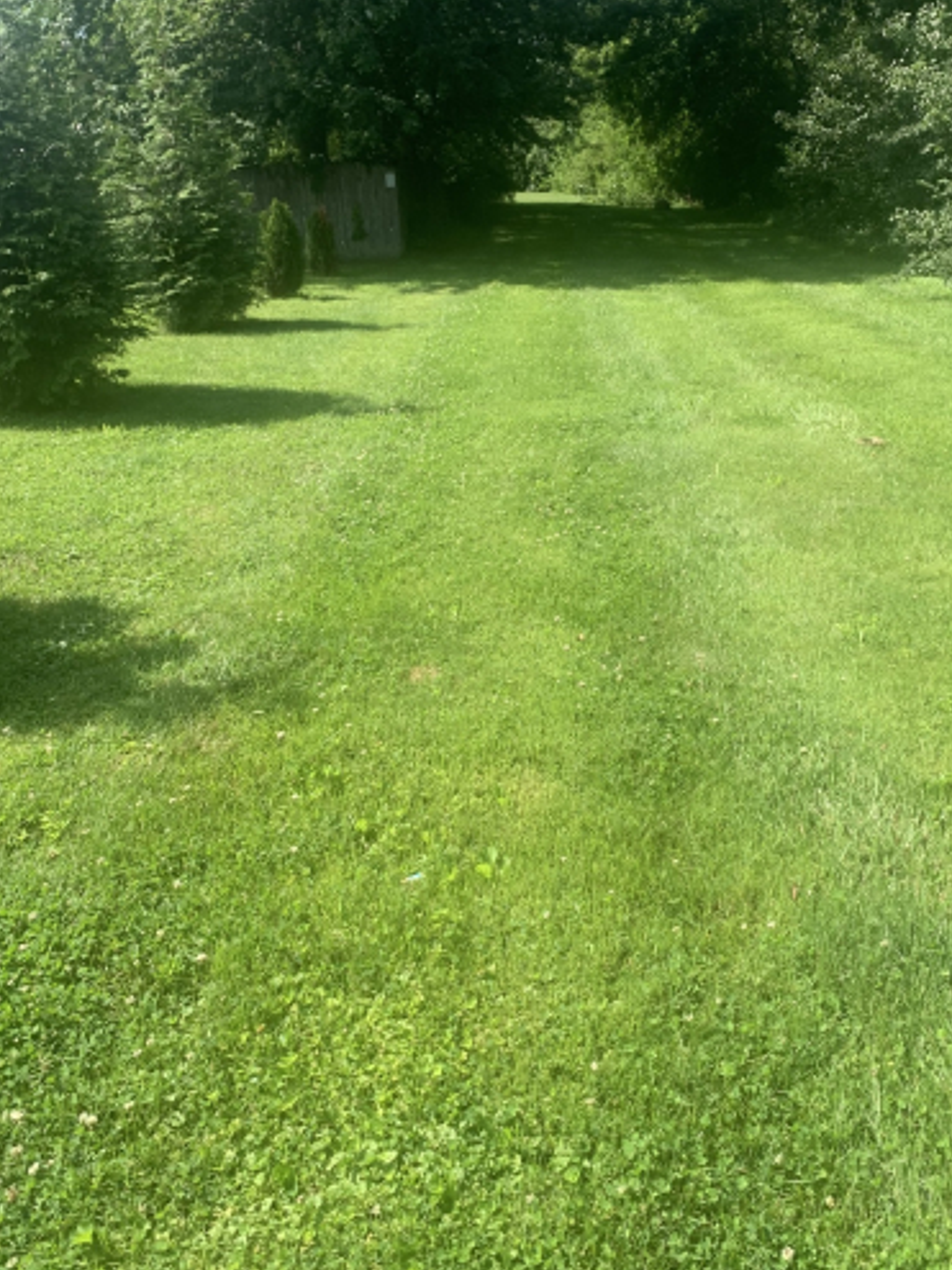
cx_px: 577
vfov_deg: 52.2
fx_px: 1284
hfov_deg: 40.5
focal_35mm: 35
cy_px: 502
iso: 25
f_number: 1.8
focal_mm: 4.25
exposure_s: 1/991
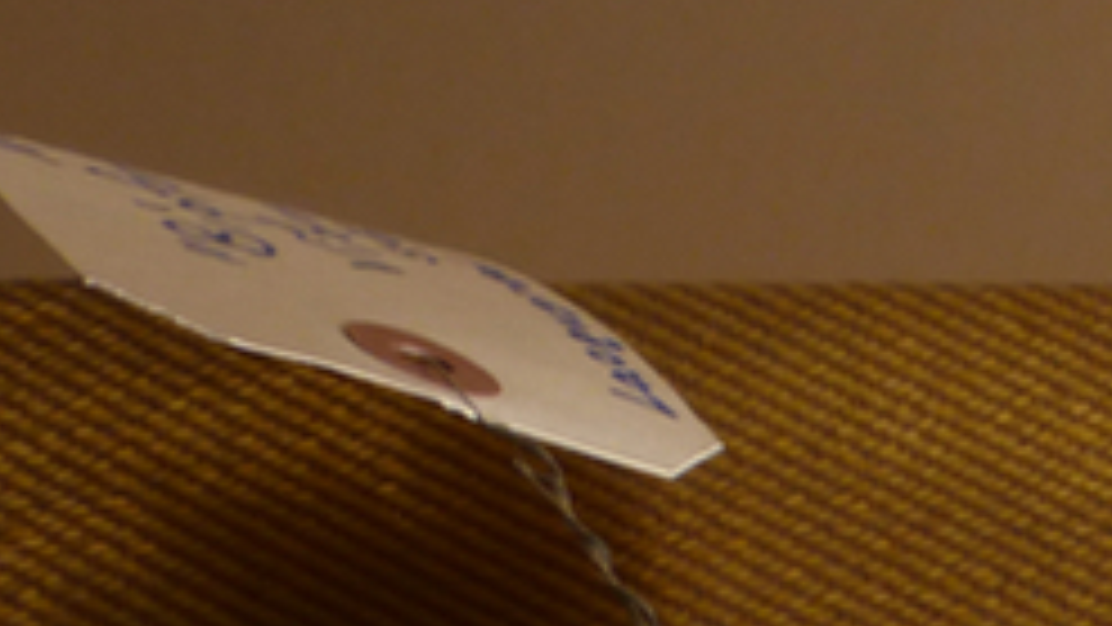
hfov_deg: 10.1
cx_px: 1621
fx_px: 6104
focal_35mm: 207
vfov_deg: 5.6
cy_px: 1639
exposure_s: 1/125
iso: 100
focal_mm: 8.5
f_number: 4.2
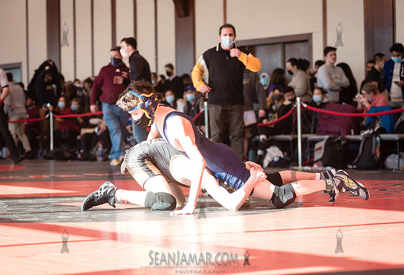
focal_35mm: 99
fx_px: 1116
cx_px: 171
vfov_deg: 14.0
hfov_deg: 20.5
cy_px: 156
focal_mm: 86
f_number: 3.5
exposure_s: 1/400
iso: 400
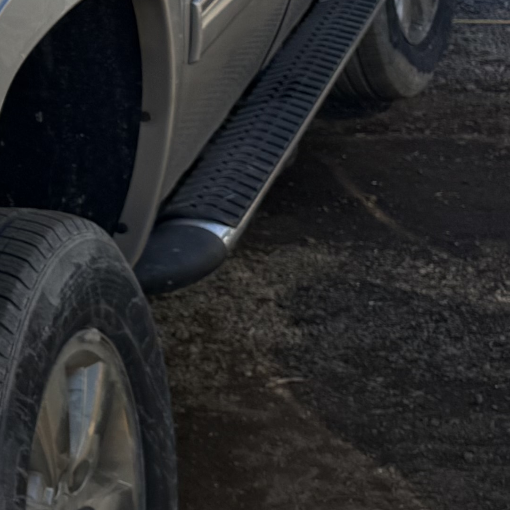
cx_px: -633
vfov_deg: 15.5
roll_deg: +8.1
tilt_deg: -13.2
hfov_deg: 12.7
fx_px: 1867
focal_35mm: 112
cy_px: 106
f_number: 1.78
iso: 80
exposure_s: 1/3759
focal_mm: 6.76
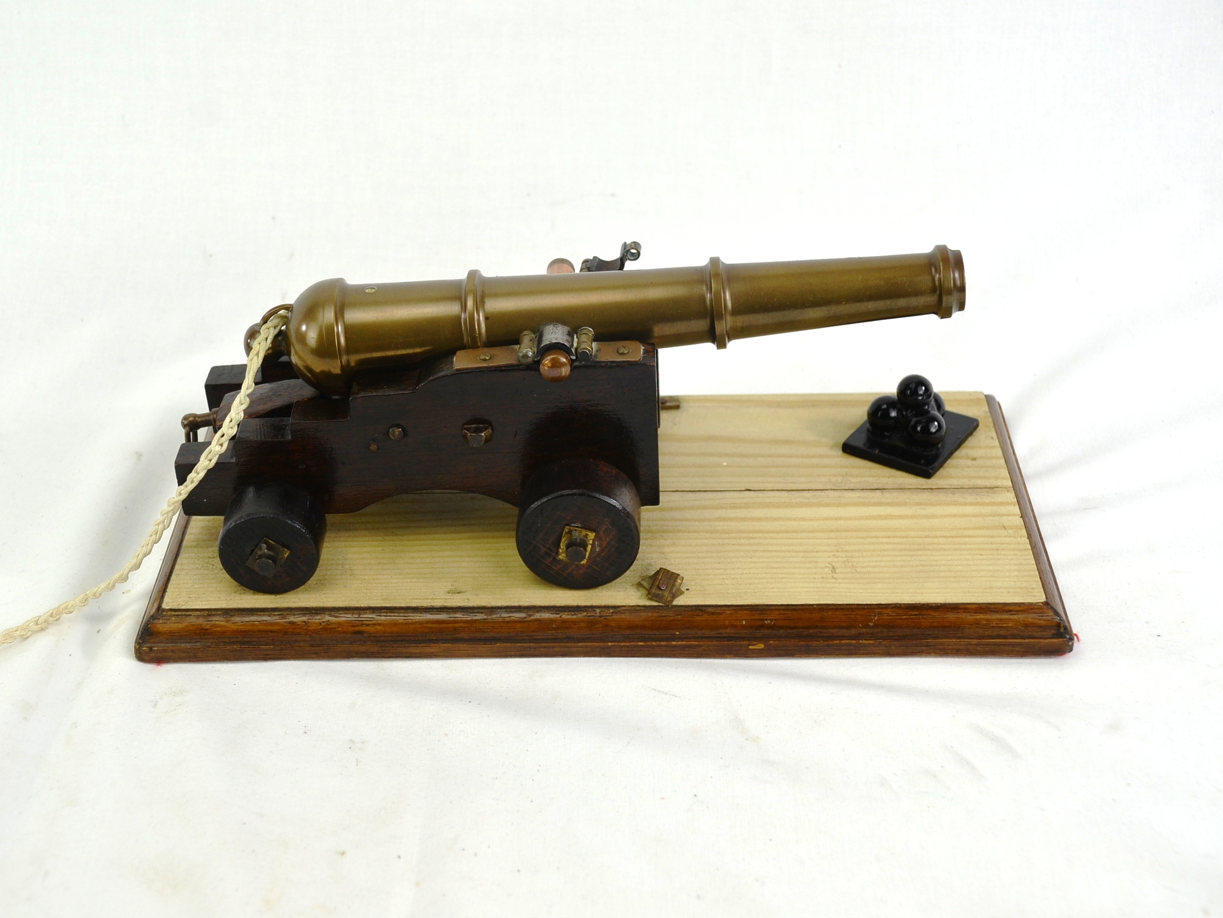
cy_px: 462
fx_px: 1873
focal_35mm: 53
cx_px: 523
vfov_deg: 27.5
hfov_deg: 36.1
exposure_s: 1/125
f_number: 5.6
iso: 250
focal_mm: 32
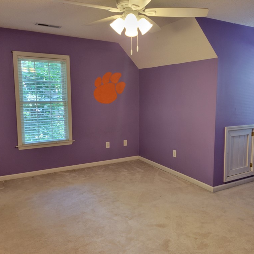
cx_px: 149
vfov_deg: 52.5
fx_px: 257
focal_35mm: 31
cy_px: 127
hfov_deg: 52.3
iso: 200
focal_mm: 5.4
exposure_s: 1/60
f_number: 1.8
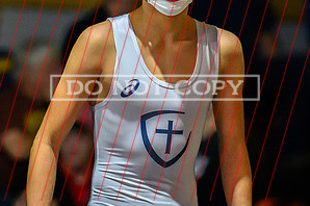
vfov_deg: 2.6
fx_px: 4516
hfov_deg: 3.9
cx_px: 138
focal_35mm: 525
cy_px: 109
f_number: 2.8
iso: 12800
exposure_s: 1/500
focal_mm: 200
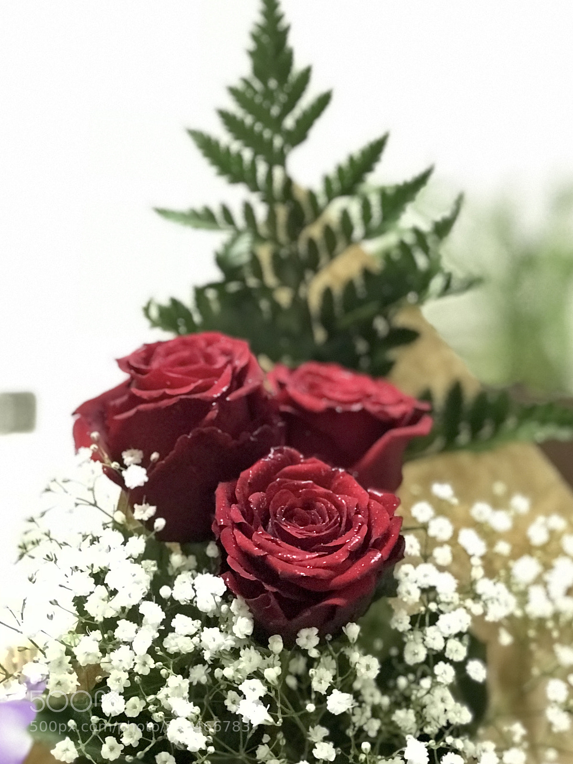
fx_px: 1258
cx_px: 286
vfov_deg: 33.8
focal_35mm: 57
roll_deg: +0.1
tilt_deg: -14.6
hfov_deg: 25.7
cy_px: 382
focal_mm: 6.6
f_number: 2.8
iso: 1250
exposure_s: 1/50
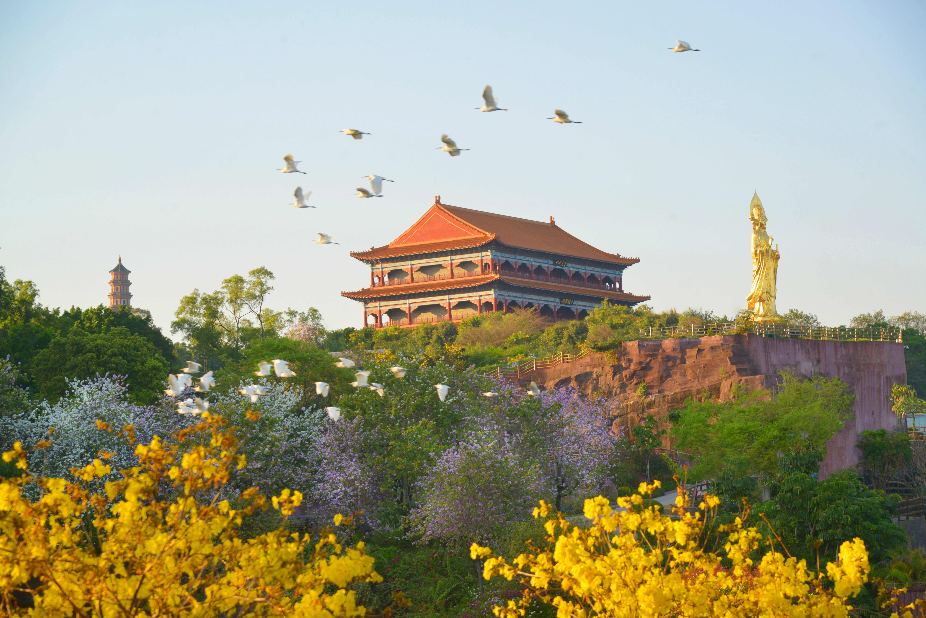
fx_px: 2367
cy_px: 309
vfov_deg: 14.9
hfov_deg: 22.1
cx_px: 463
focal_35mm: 92
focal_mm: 92
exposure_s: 1/500
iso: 640
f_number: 9
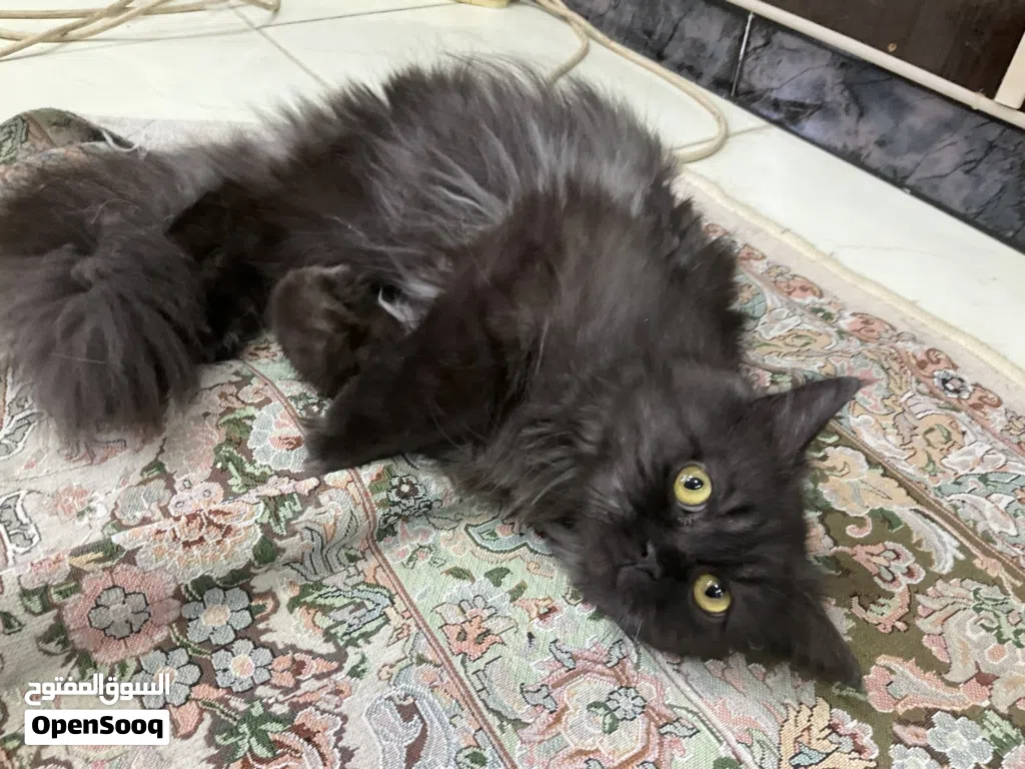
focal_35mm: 29
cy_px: 384
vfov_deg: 48.2
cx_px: 512
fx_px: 859
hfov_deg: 61.7
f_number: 1.8
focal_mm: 3
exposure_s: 1/50
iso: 160
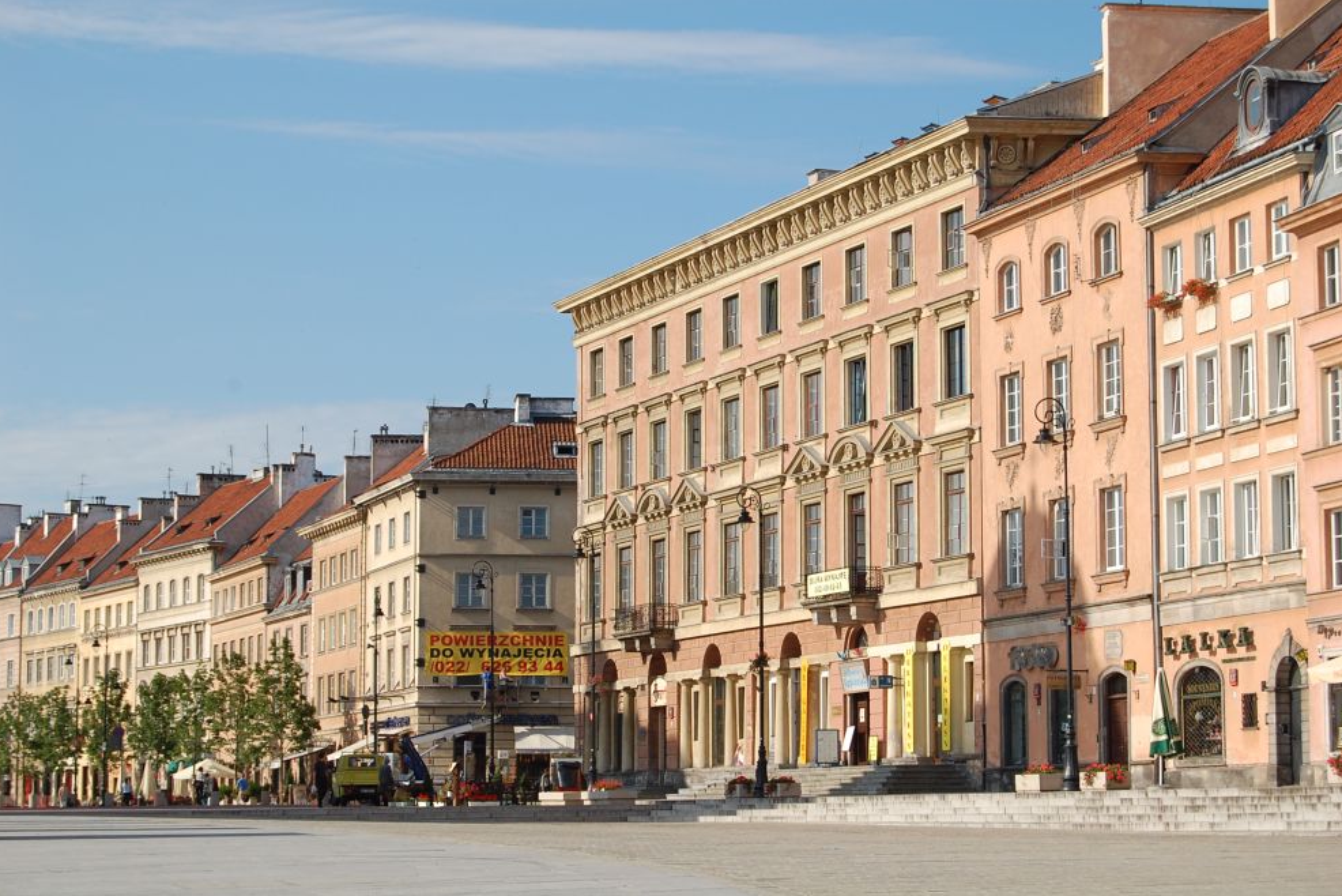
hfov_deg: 24.3
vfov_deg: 16.4
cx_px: 676
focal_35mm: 84
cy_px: 446
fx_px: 3114
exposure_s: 1/400
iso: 200
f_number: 10
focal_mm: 55
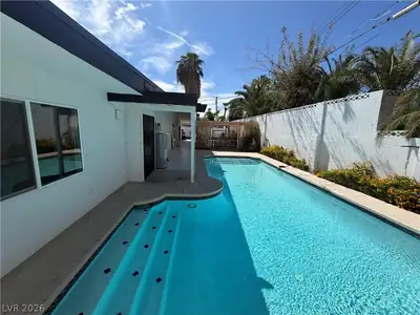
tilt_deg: -8.5
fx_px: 170
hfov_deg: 102.1
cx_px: 210
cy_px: 158
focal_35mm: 14
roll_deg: -1.8
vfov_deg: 85.7
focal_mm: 2.22
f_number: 2.2
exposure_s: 1/1189
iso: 20
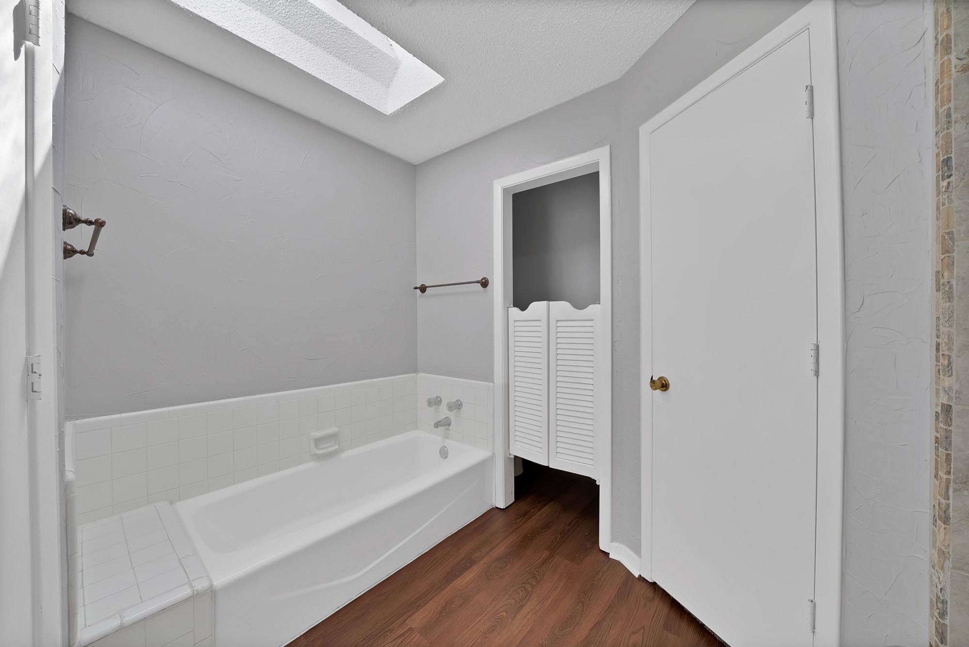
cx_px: 484
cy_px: 324
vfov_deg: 90.1
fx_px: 323
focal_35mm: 12
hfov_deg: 112.6
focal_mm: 12
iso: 640
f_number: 9
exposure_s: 1/15
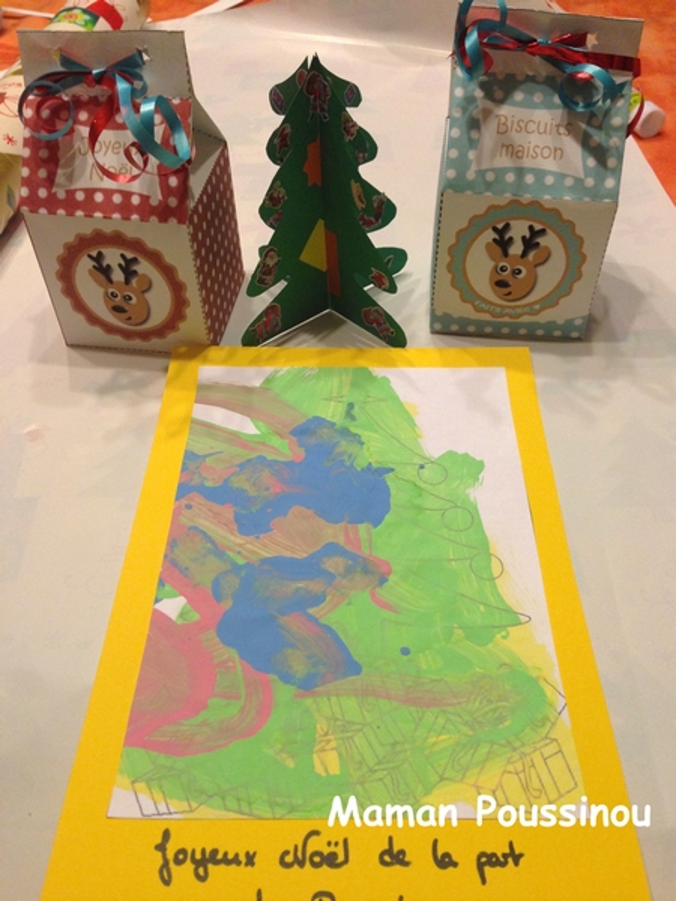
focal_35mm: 33
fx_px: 859
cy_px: 450
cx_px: 338
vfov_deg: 55.4
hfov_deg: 42.9
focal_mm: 4.13
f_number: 2.4
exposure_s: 1/20
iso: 200
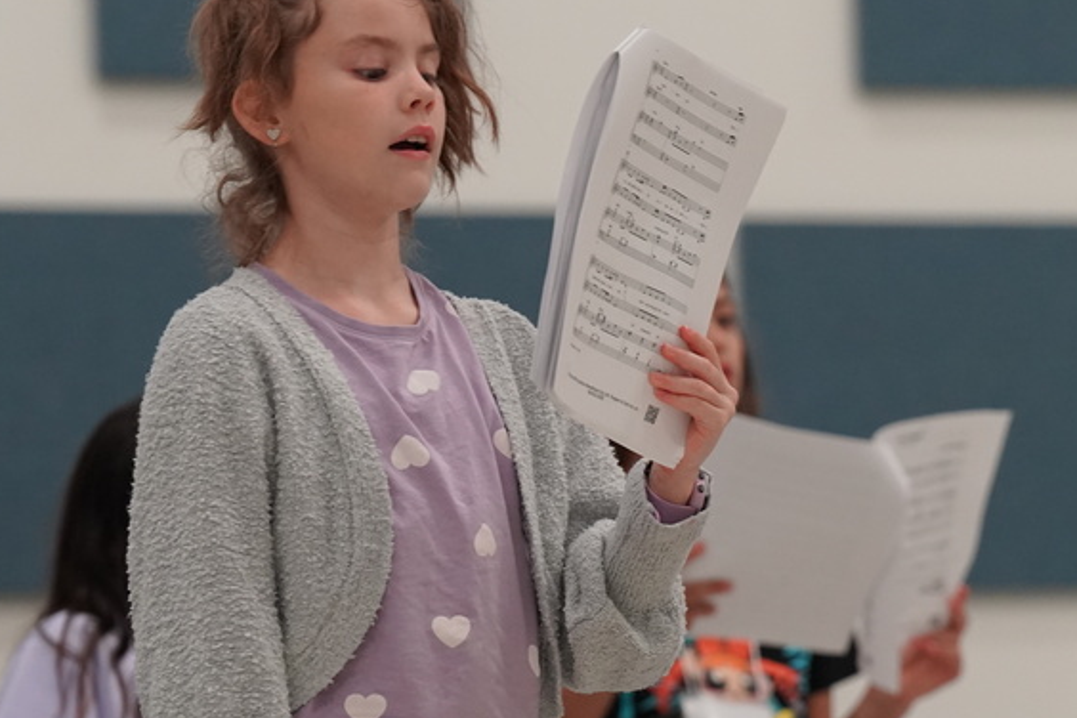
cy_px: 549
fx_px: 7658
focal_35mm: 256
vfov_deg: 5.4
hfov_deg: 8.0
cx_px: 521
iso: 4000
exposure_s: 1/160
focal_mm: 141
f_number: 4
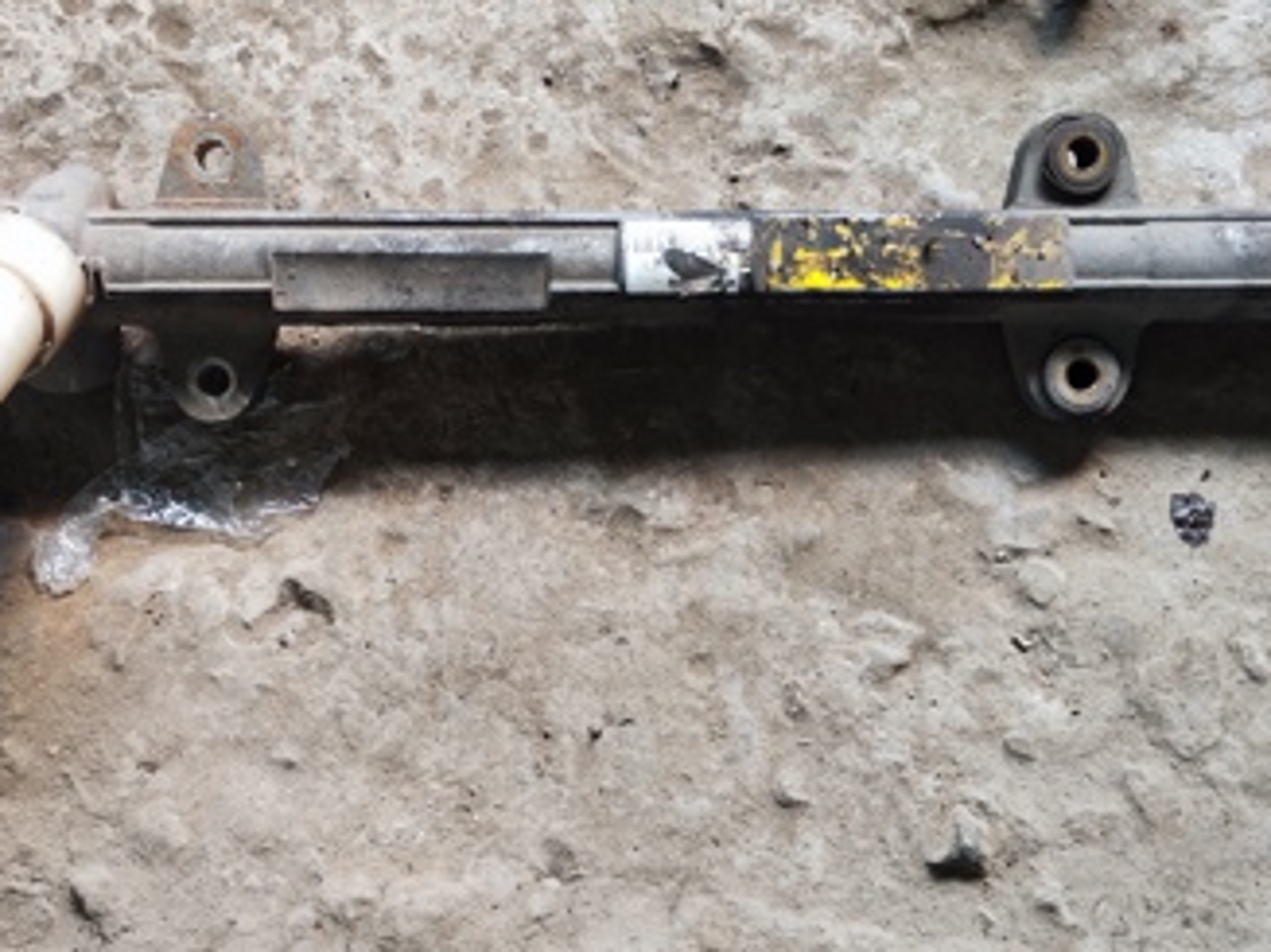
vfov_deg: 30.8
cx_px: 672
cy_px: 427
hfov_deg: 40.4
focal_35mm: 47
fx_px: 1725
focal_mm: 5.59
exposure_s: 1/56.4
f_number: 1.88
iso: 400
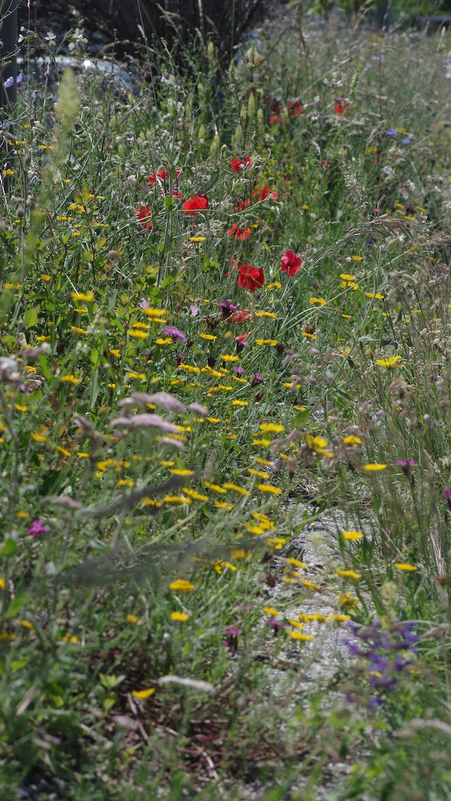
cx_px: 266
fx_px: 3357
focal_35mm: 158
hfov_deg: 7.7
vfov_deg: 13.6
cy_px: 400
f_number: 10
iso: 400
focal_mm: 100
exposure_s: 1/1000
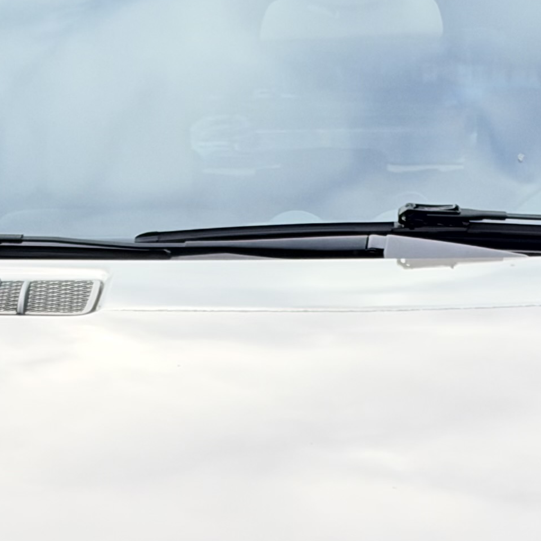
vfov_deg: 13.3
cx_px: 190
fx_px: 2228
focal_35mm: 126
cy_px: 737
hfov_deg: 13.8
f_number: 1.8
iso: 100
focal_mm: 6.93
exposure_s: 1/928
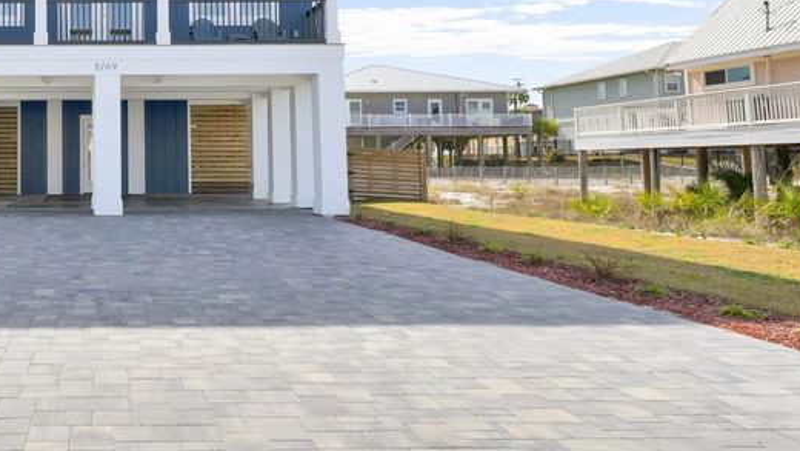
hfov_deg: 53.2
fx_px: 700
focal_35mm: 33
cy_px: 115
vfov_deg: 34.9
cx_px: 103
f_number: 11
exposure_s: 1/640
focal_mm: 16
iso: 400
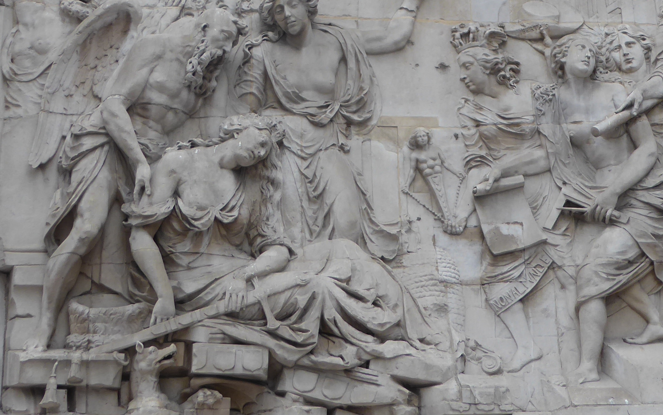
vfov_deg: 11.7
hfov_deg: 18.7
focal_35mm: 111
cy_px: 43
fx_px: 2006
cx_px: 477
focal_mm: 9.6
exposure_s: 1/80
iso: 80
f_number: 4.1
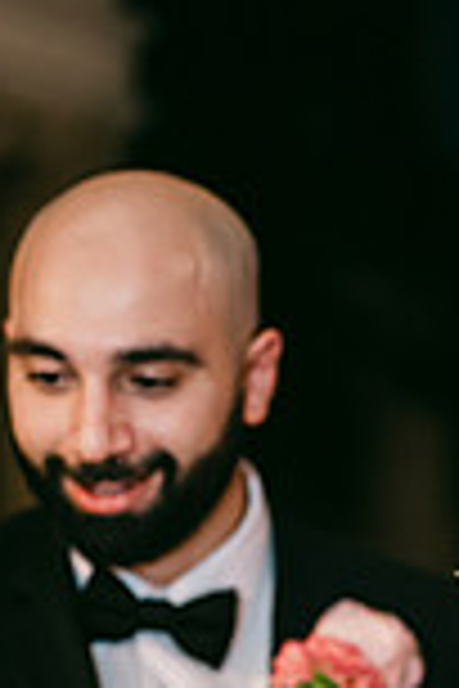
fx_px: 1970
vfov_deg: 19.5
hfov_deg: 13.2
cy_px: 607
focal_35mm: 103
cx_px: 432
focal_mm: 35
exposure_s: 1/125
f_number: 1.2
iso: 1250
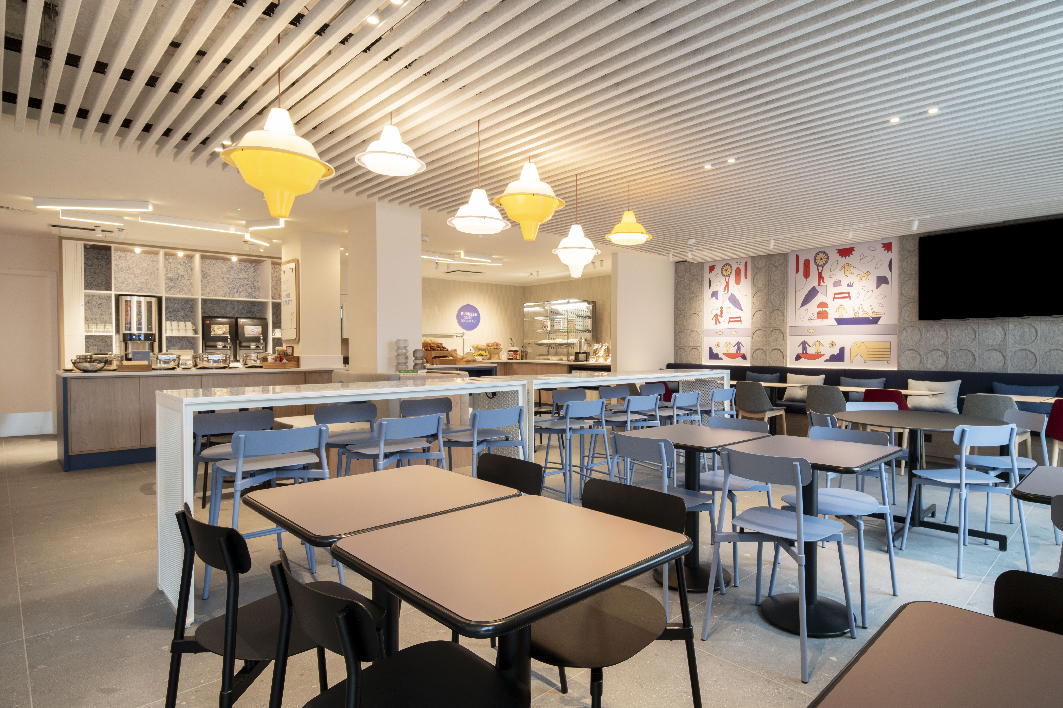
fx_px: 561
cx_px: 532
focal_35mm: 19
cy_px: 354
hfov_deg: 86.9
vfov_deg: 64.6
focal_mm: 19
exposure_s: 1/2
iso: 125
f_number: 11
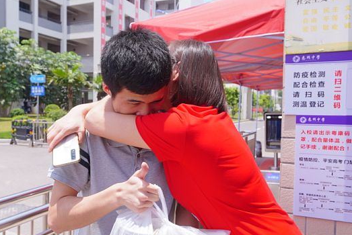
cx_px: 127
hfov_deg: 48.9
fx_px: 382
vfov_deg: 34.3
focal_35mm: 39
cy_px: 127
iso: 100
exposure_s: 1/400
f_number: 4
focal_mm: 17
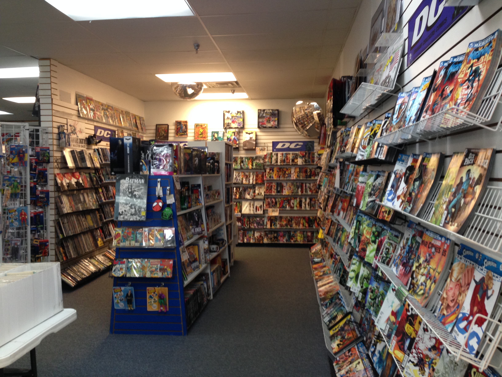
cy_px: 188
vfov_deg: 42.9
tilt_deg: -0.2
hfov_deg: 55.4
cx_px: 251
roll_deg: +0.3
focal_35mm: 33
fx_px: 479
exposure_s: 1/20
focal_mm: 4.12
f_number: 2.4
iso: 100
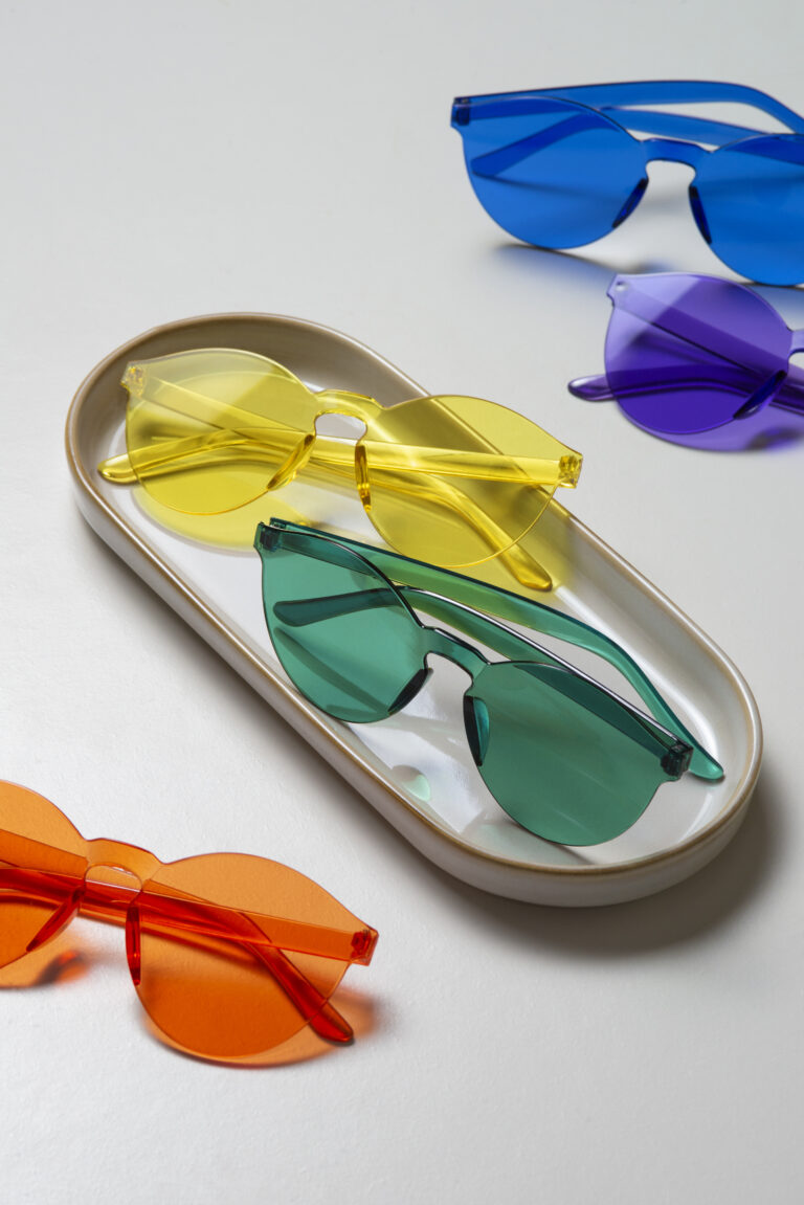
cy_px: 602
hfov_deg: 13.0
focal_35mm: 105
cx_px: 402
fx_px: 3515
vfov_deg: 19.5
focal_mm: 105
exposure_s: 1/125
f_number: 20
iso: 800
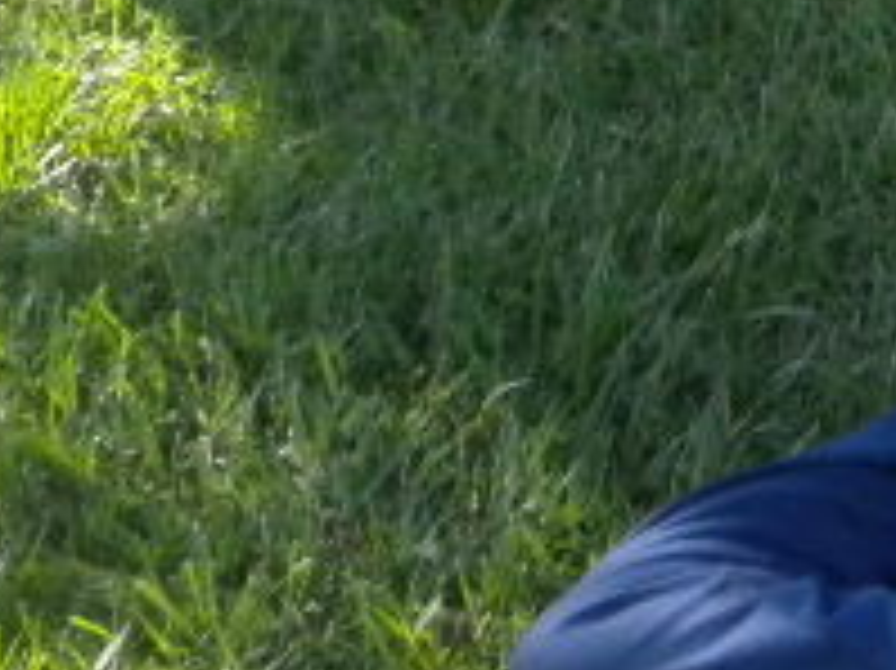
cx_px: 1445
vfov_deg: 9.7
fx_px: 3854
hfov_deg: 12.4
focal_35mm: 149
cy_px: -306
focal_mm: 6.6
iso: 400
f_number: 3.5
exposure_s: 1/394
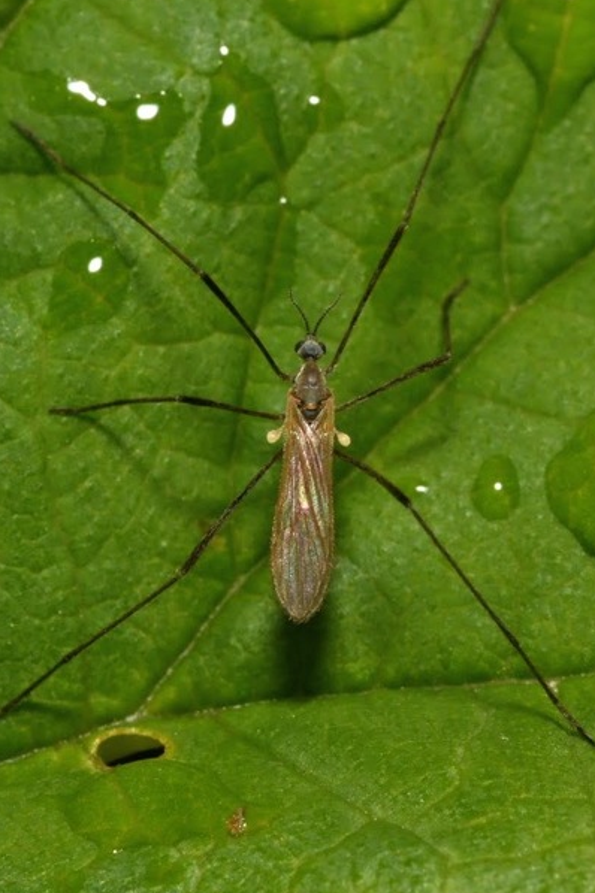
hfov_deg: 8.1
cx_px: 289
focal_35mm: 169
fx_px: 4183
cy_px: 473
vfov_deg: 12.2
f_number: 32
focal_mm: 105
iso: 100
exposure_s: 1/60
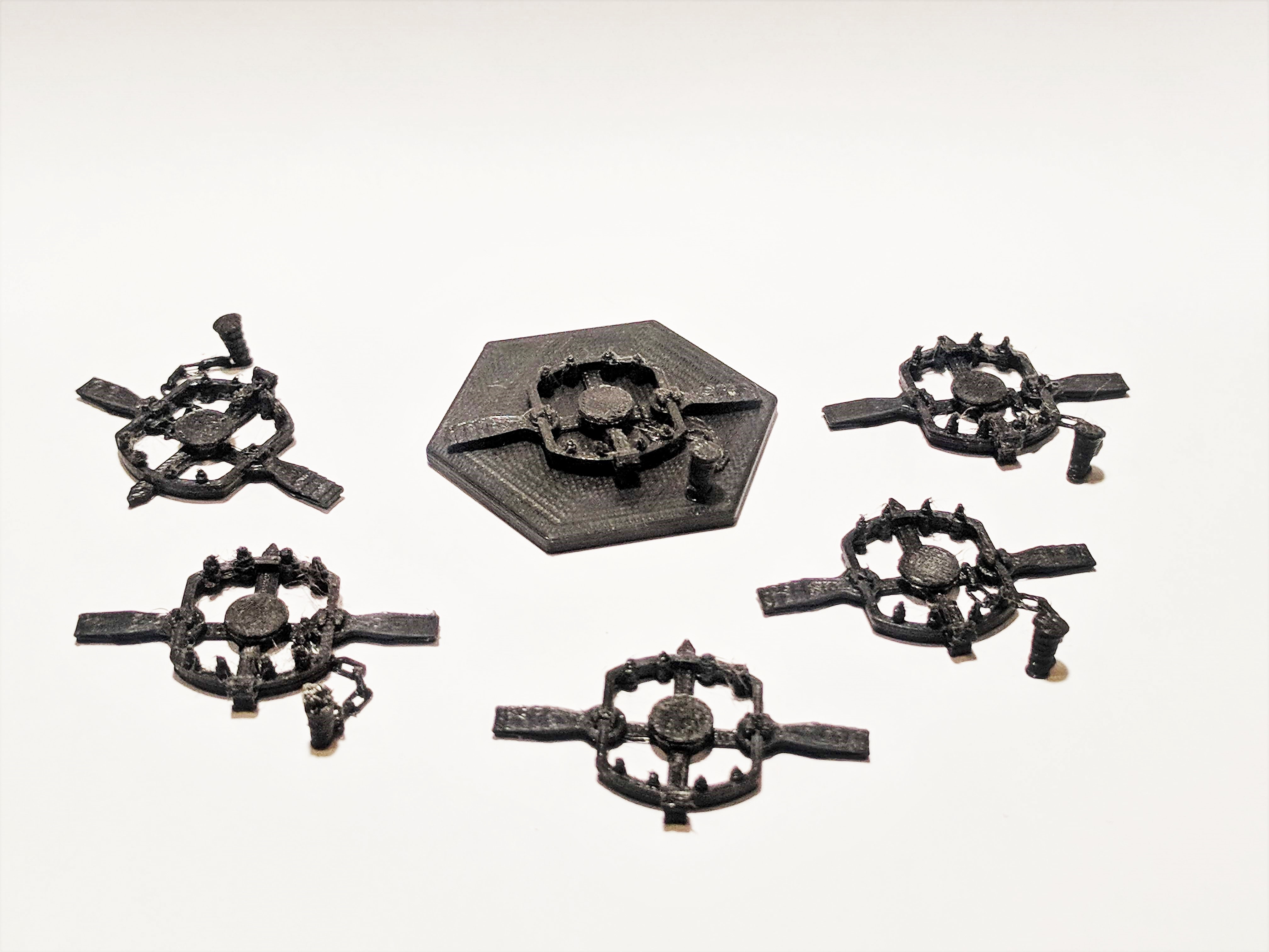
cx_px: 634
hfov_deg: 67.3
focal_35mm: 26
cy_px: 476
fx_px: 953
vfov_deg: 53.1
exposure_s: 1/100
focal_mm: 4.67
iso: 305
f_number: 2
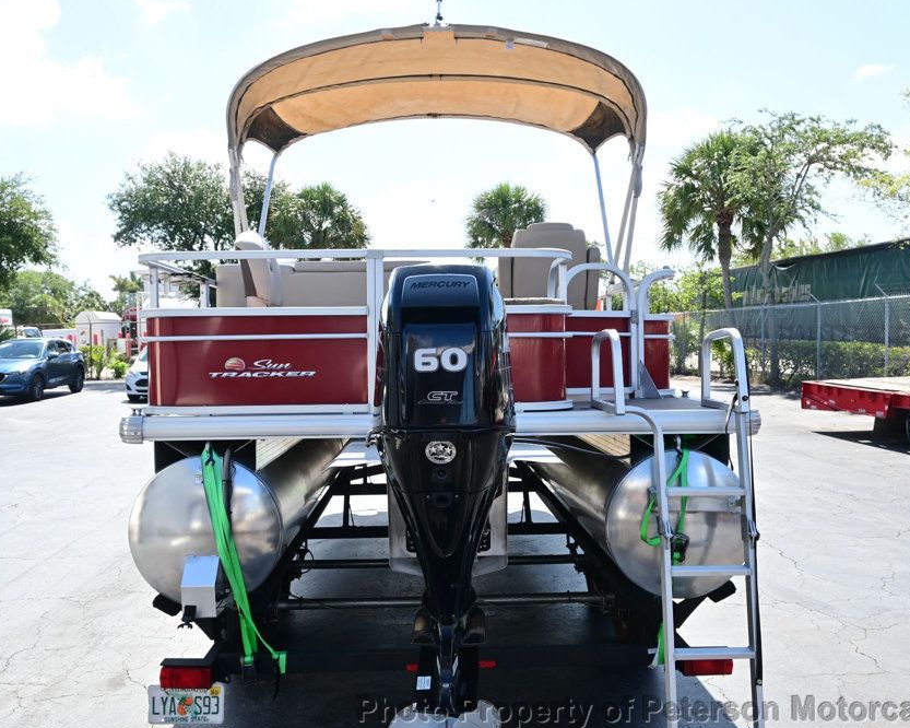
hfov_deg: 58.3
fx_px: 816
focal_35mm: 30
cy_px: 369
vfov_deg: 48.1
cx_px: 446
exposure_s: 1/160
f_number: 6.3
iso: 100
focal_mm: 17.5
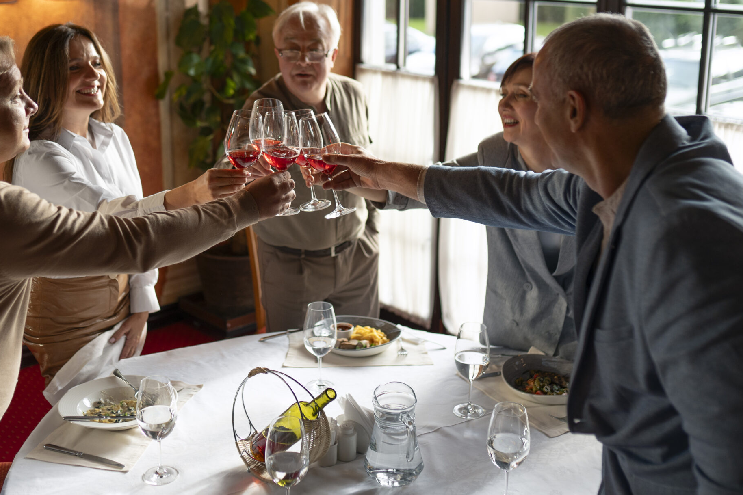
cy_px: 189
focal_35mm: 49
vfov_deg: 27.4
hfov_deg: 40.3
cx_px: 326
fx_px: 1011
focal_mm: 35
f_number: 2
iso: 400
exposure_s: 1/640
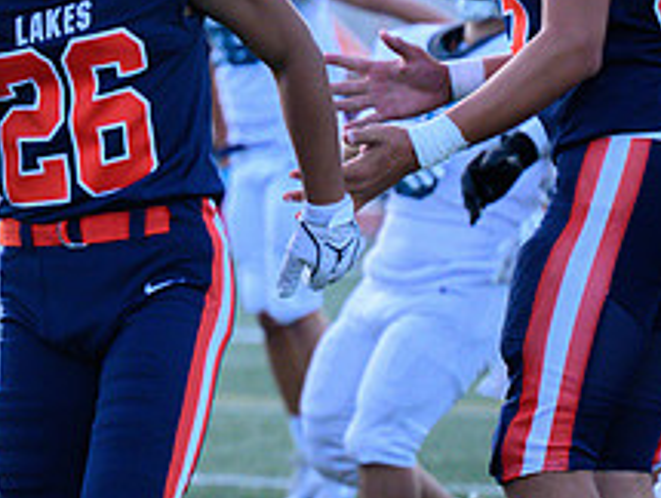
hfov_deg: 6.5
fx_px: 5853
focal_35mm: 306
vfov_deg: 4.9
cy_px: 232
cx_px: 186
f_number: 4
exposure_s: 1/1600
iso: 4000
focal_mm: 115
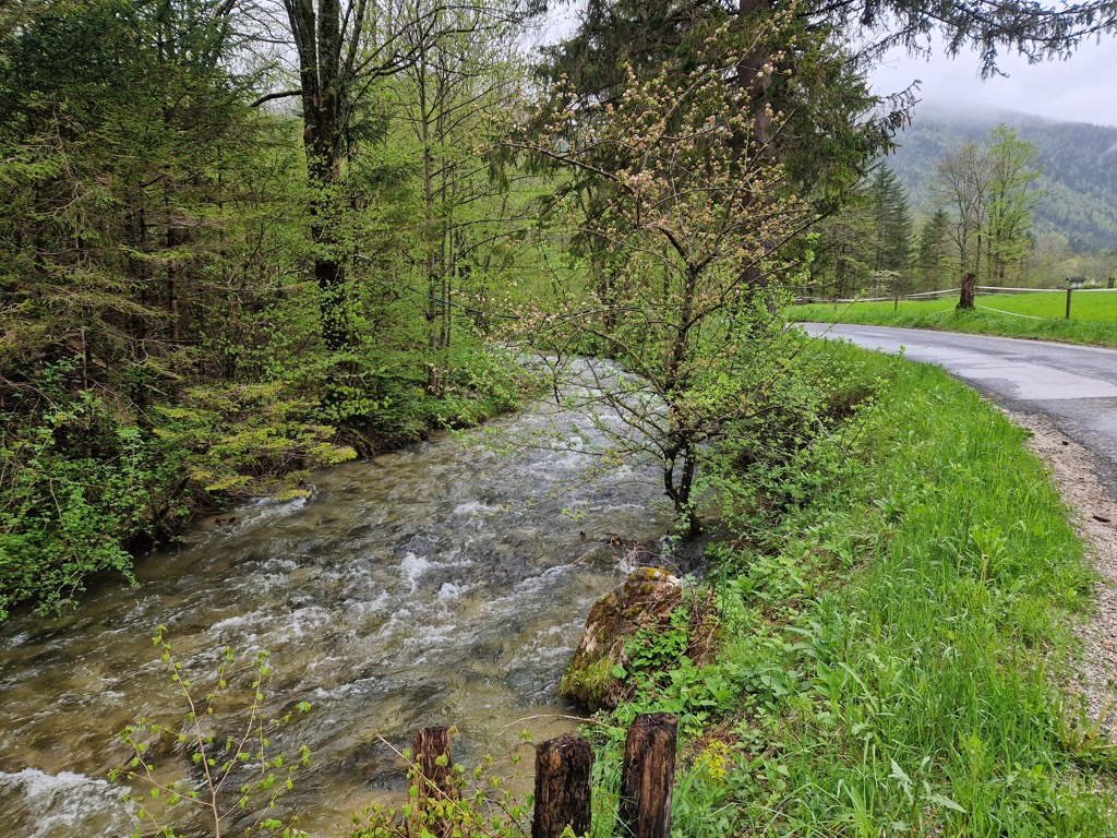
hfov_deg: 73.9
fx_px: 742
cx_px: 558
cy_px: 419
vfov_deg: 58.9
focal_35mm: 23
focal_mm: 5.4
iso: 50
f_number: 1.8
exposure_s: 1/180
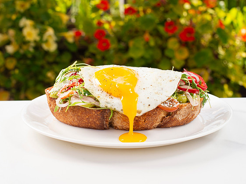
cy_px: 92
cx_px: 130
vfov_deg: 22.3
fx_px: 469
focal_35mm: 66
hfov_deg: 29.4
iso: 200
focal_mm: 50
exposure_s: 1/200
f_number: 8
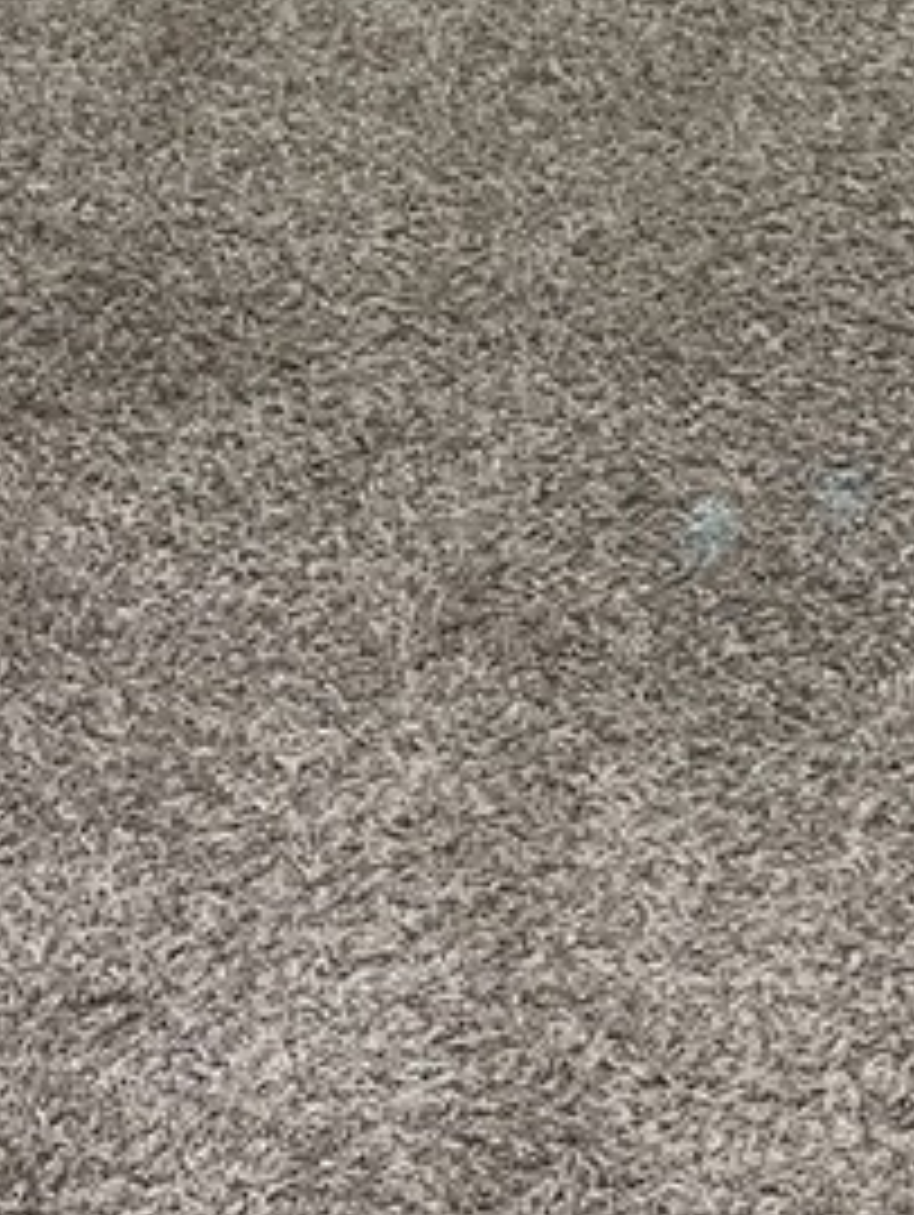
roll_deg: +2.6
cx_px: 792
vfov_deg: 15.3
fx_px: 3656
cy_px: -1197
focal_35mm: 104
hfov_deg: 14.1
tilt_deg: -8.5
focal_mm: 4.2
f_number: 1.6
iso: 200
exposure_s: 1/60
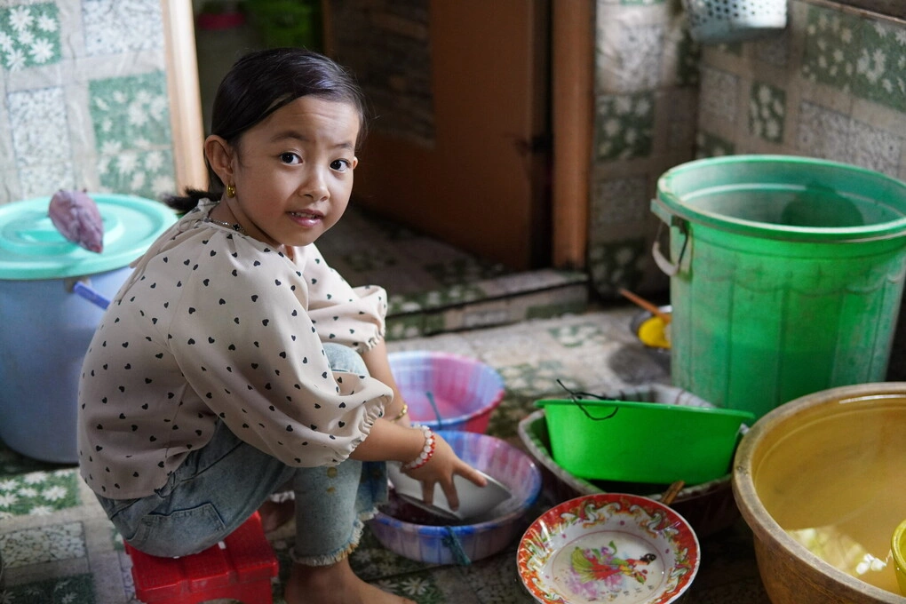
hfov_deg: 43.6
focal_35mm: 45
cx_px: 453
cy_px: 302
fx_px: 1132
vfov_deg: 29.9
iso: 2000
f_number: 2
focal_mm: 30
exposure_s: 1/160
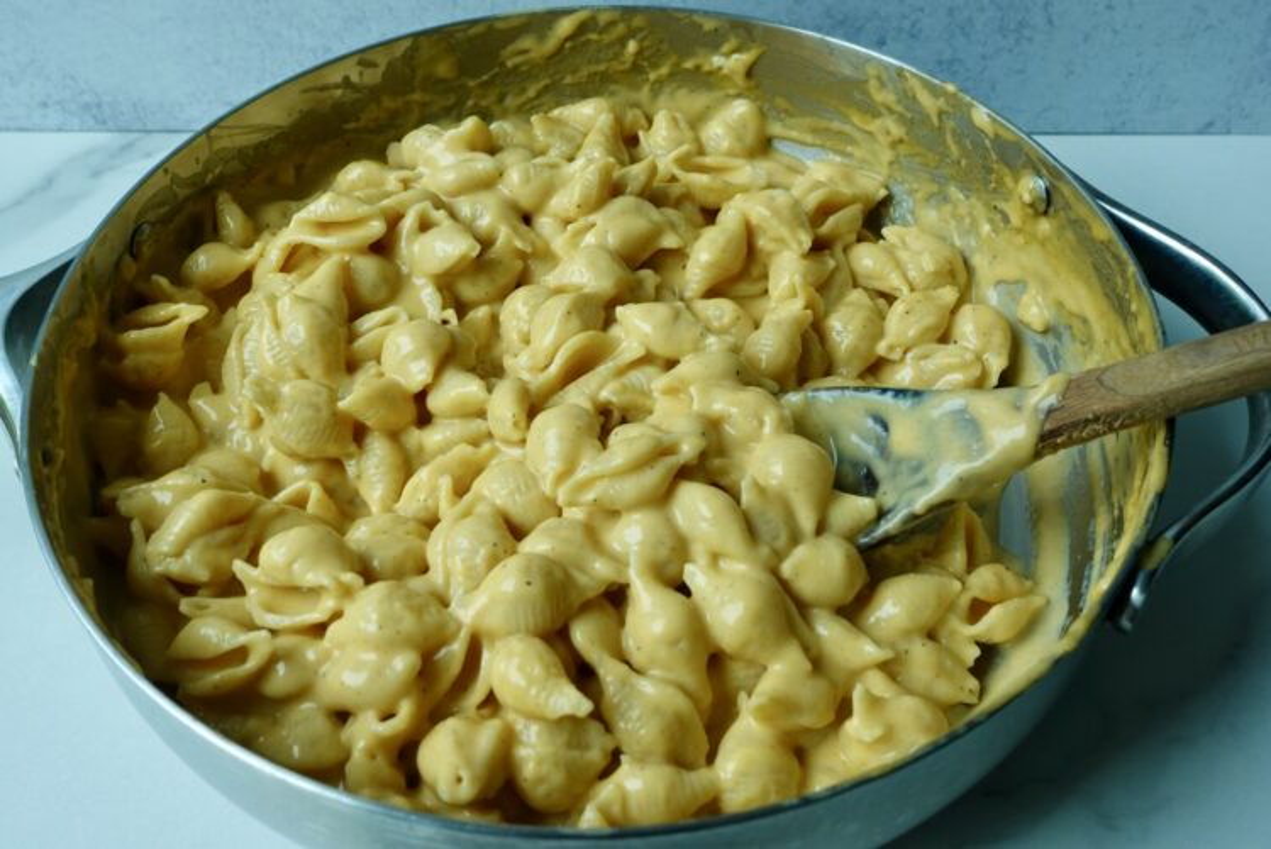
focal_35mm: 40
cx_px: 636
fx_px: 1413
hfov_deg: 48.4
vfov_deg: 33.4
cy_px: 424
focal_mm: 15.27
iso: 125
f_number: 4
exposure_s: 1/125
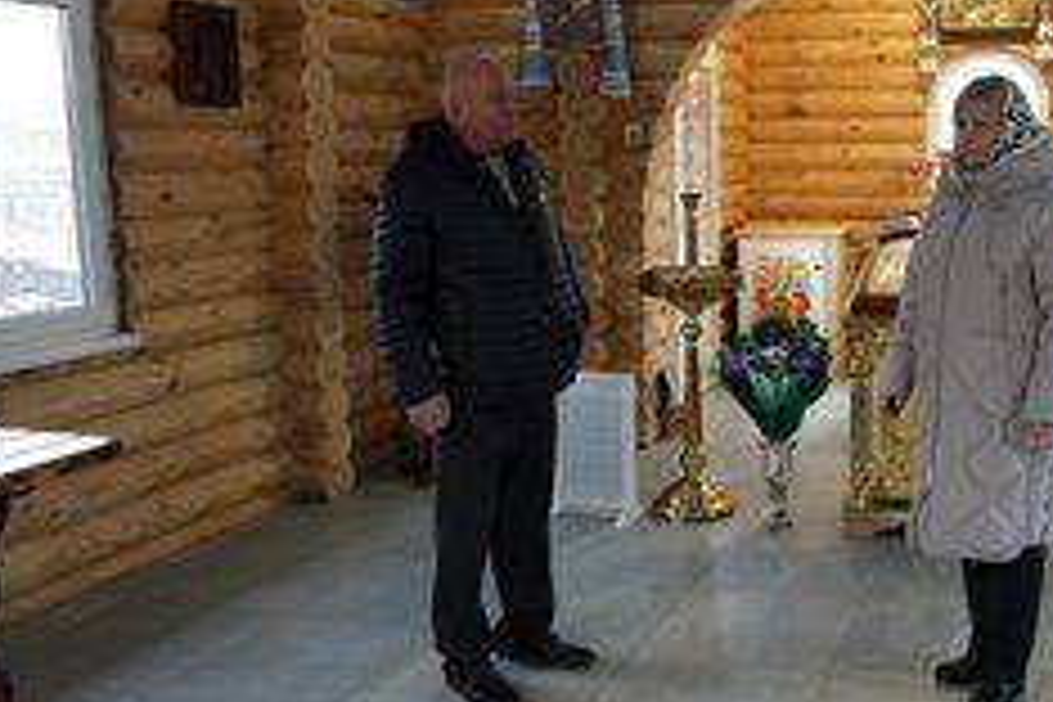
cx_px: 801
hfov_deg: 45.6
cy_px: 340
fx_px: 1199
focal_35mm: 41
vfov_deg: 32.6
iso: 4000
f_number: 4
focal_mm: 24
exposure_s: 1/160
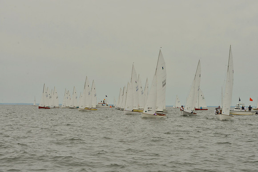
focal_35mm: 70
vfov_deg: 19.5
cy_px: 86
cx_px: 129
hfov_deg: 28.8
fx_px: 502
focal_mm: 70
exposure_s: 1/640
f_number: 13
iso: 400
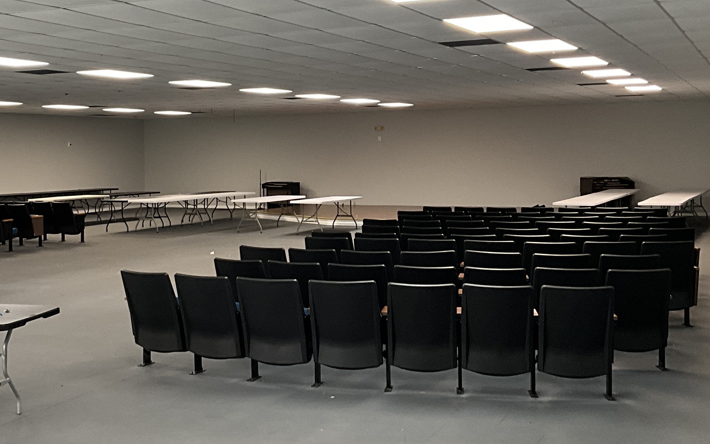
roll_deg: +0.2
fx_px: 1006
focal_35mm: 52
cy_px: 183
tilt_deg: -2.3
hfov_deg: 38.5
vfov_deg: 24.8
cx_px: 247
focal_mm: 3
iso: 80
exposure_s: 1/60
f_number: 1.8
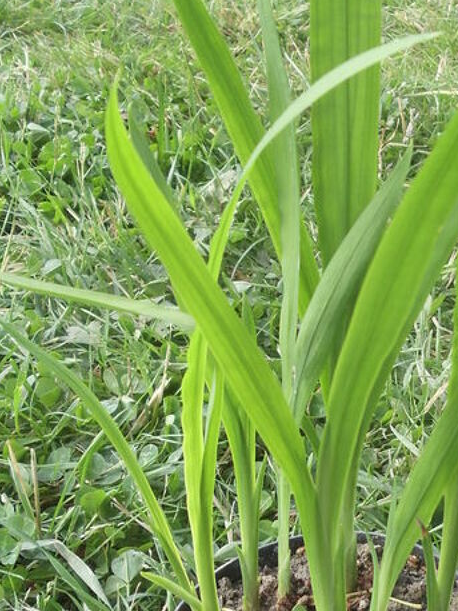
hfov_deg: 15.3
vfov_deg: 20.4
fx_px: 1694
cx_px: 394
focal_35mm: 96
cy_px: 318
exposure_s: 1/30
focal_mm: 6
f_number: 3.5
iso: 100
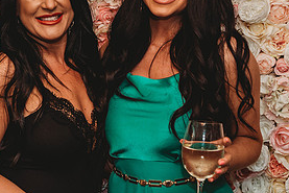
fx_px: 707
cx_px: 62
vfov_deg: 15.5
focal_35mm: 88
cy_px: 88
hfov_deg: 22.8
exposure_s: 1/60
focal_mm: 42
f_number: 4.5
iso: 400
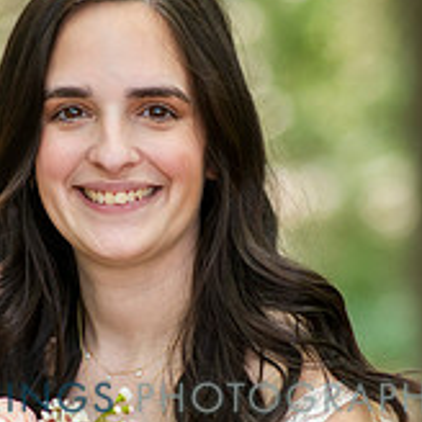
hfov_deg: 8.8
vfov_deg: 8.8
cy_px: 396
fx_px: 2731
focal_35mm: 198
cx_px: 95
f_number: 1.8
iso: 320
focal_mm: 85
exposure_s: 1/400
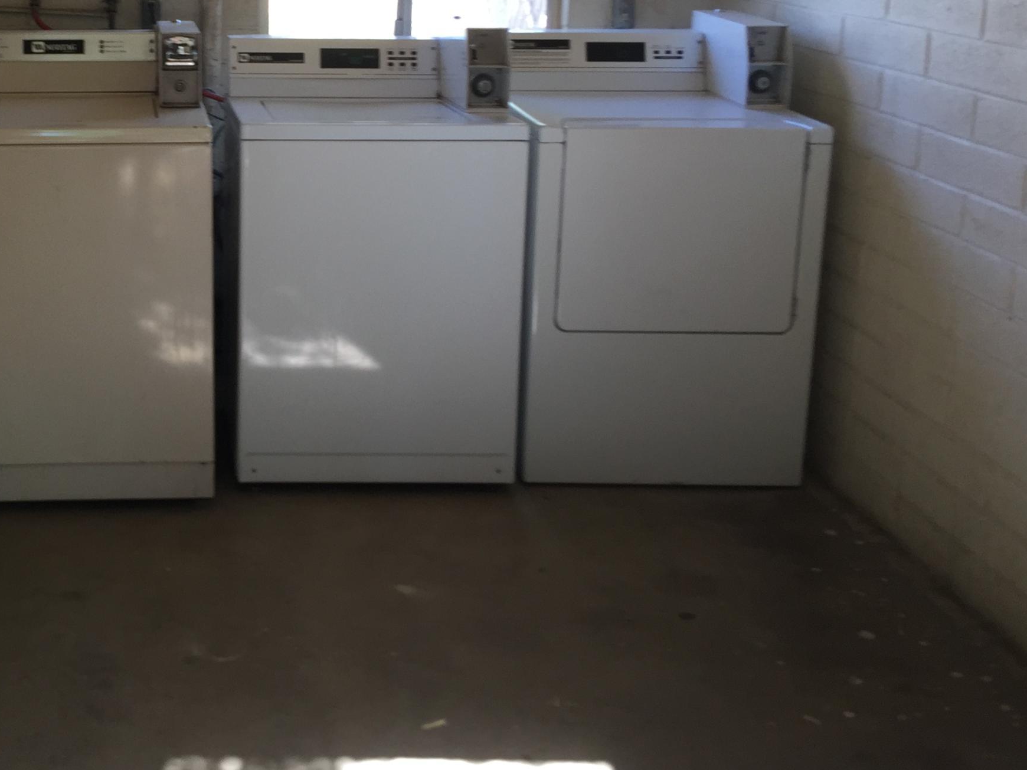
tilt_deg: -13.2
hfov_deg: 36.5
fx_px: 1483
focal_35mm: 50
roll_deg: +0.0
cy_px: 201
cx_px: 169
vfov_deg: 28.7
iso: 40
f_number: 2.2
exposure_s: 1/60
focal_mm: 4.15
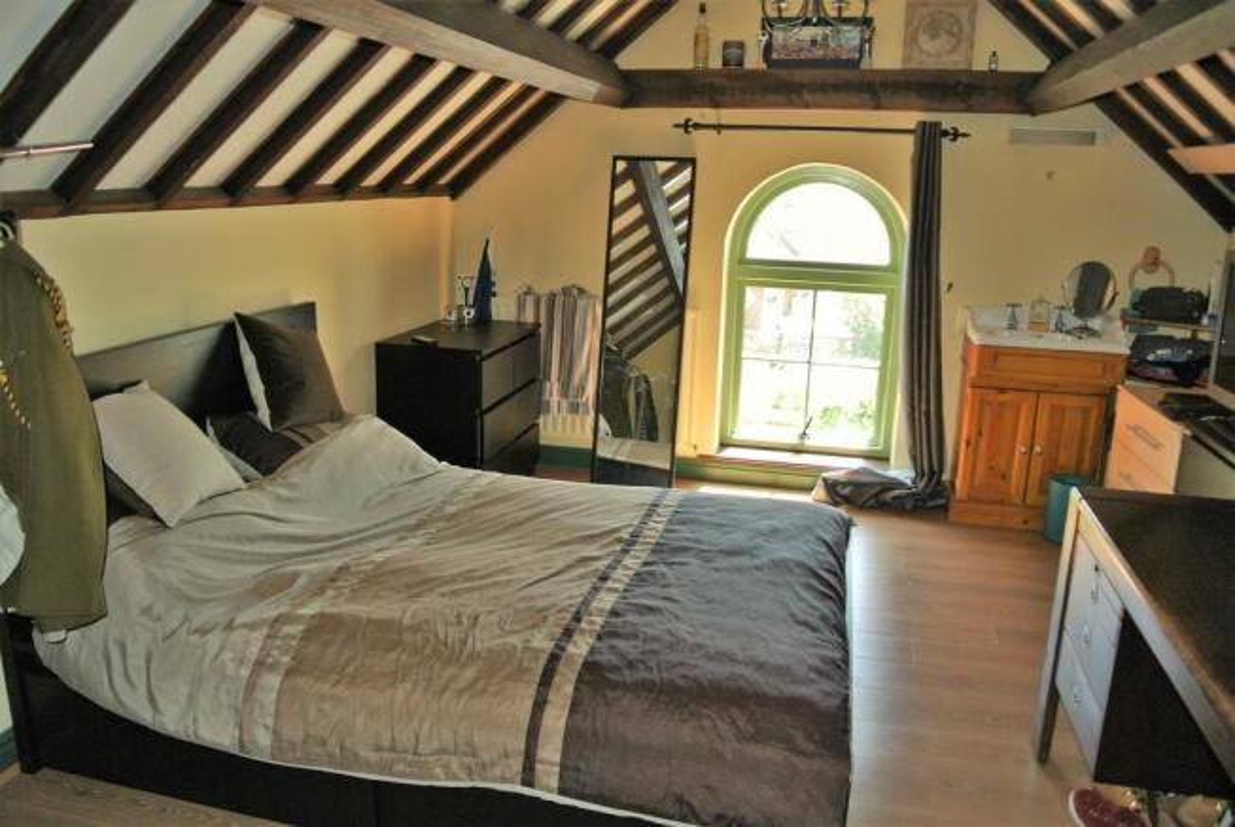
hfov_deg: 67.3
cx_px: 618
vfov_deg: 48.0
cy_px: 414
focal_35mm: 27
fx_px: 927
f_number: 3.5
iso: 160
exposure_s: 1/60
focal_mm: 10
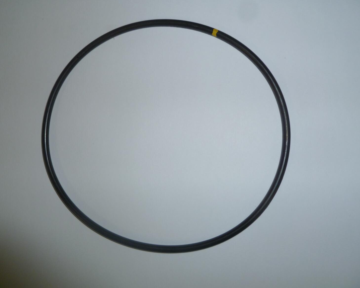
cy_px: 140
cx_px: 170
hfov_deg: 58.7
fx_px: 320
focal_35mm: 30
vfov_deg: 48.5
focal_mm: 5
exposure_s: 1/30
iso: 100
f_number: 3.3
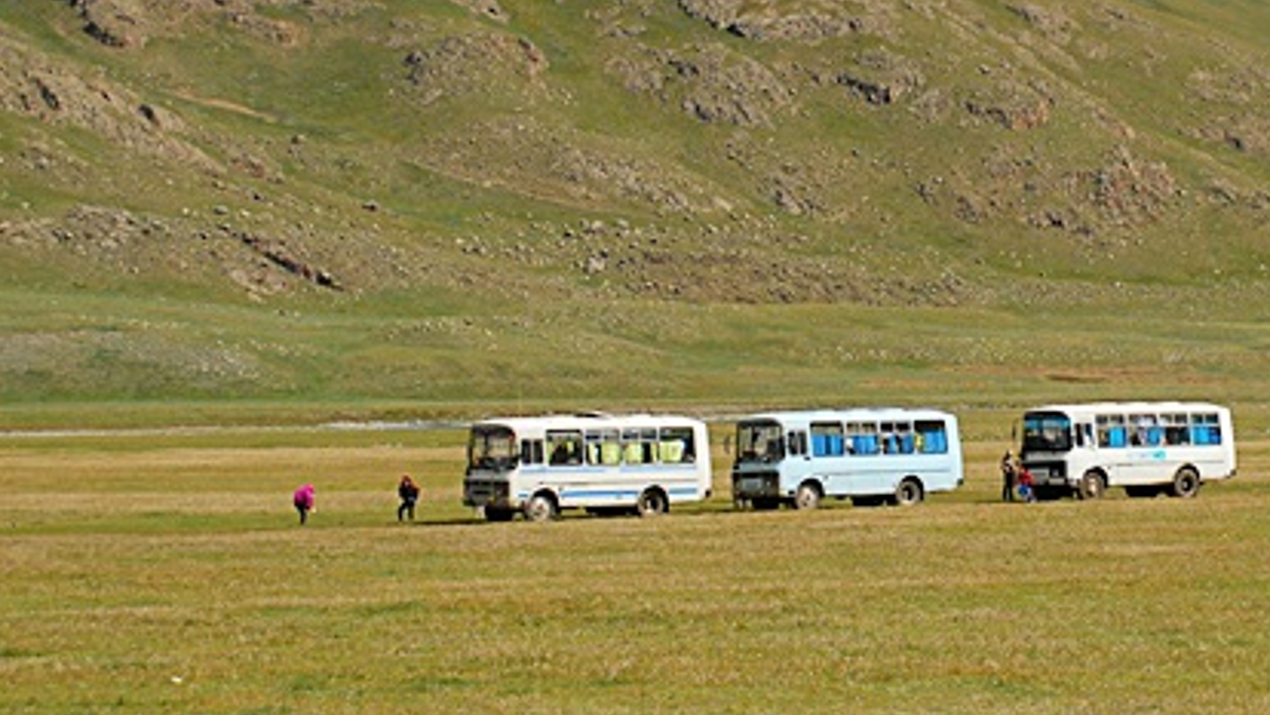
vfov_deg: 8.3
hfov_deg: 14.7
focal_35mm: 146
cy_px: 258
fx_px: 4917
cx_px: 951
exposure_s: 1/2500
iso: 400
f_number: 5.6
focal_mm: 48
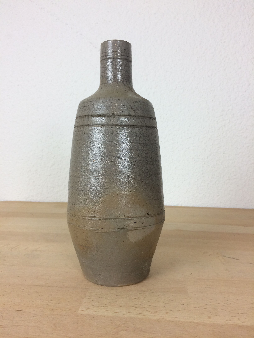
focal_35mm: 29
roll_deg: +0.7
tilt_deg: -4.6
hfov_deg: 48.2
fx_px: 284
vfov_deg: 61.7
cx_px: 127
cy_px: 169
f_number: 2.2
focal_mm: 4.15
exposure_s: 1/100
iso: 64
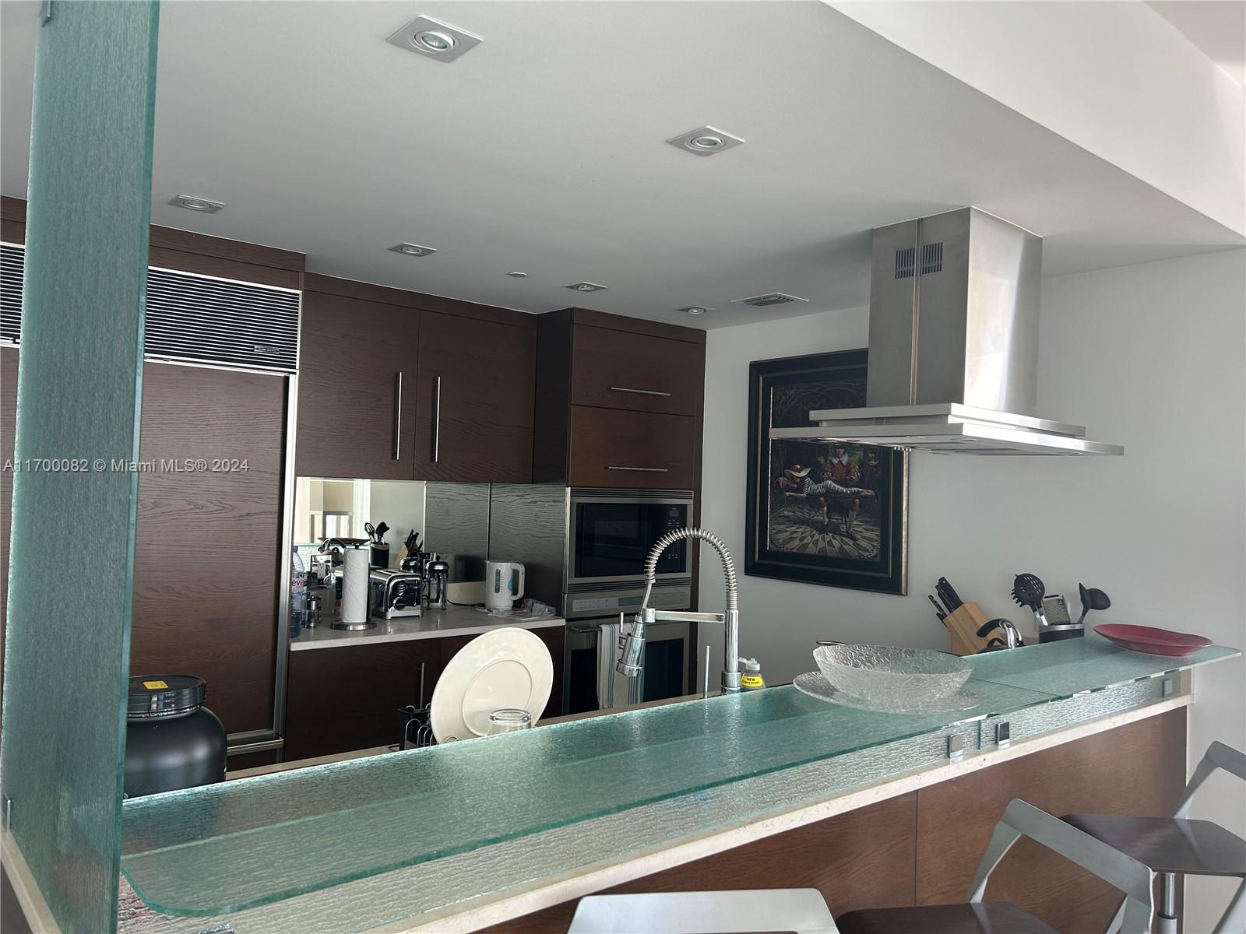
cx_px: 623
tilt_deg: +1.0
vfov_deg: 53.1
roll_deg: -1.0
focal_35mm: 26
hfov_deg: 67.3
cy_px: 467
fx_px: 936
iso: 40
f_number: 1.5
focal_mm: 5.7
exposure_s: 1/121
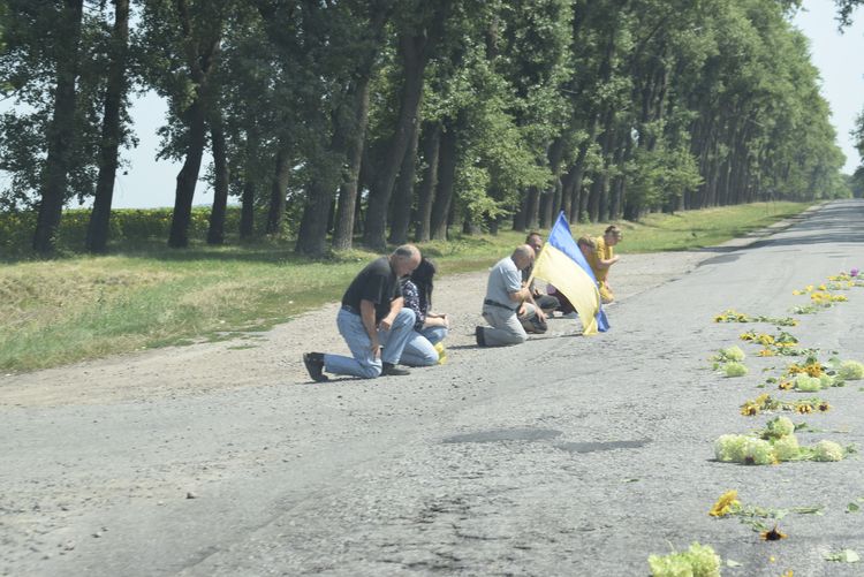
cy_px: 288
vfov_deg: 16.6
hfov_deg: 24.6
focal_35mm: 82
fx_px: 1981
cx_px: 432
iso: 220
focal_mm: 55
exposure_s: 1/250
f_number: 8
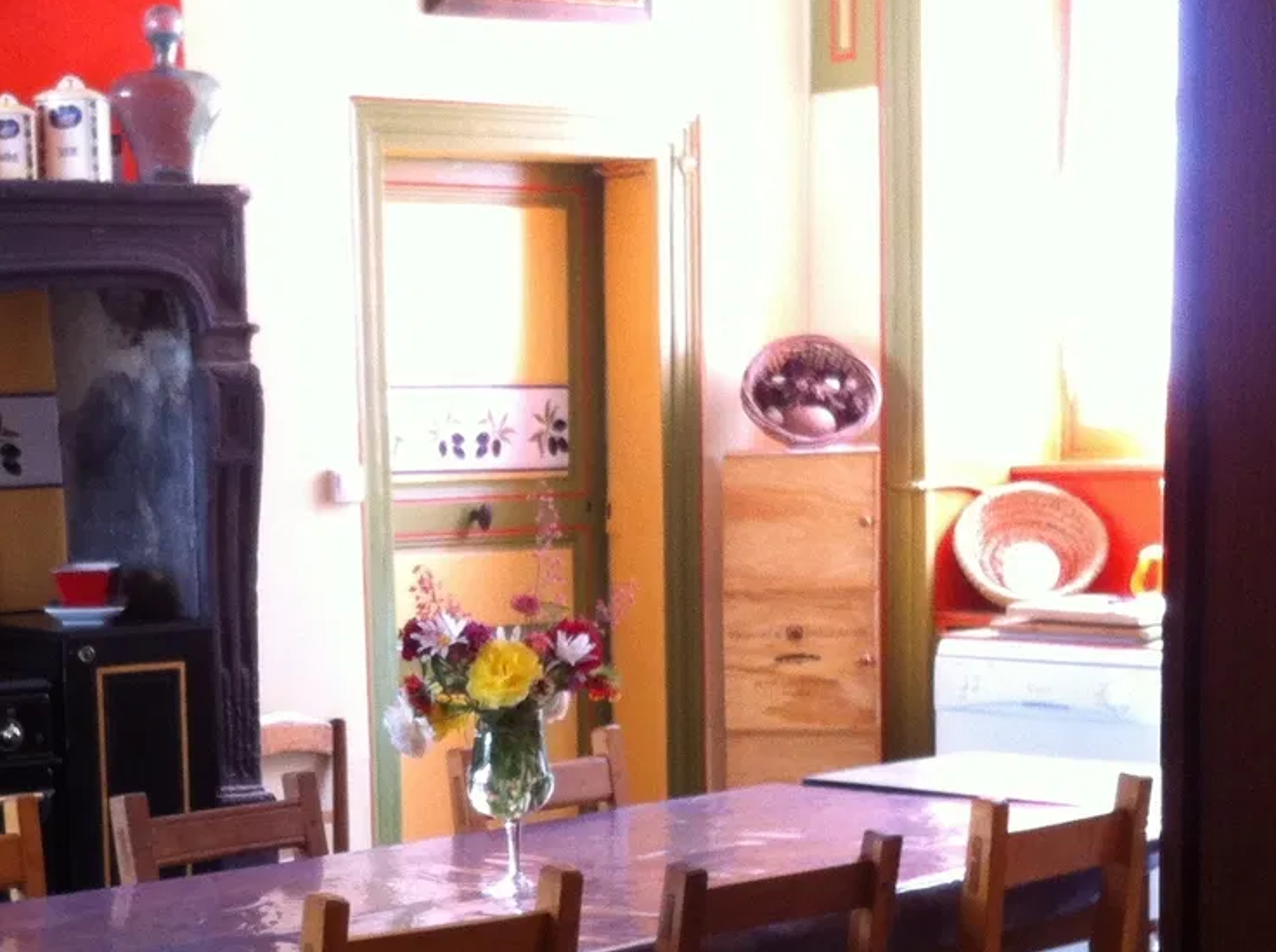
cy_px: 712
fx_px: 2796
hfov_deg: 25.4
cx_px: 312
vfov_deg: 19.2
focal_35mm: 76
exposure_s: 1/15
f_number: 2.8
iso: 160
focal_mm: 3.85
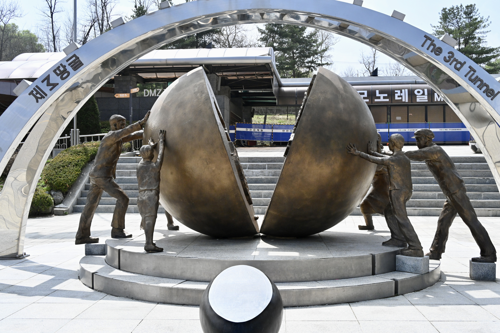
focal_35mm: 43
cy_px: 166
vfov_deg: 31.2
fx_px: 597
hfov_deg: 45.4
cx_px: 250
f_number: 16
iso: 2500
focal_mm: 43
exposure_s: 1/1000
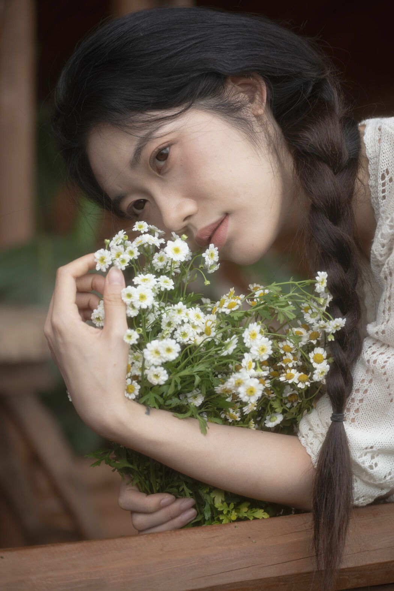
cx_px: 197
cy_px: 296
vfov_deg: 21.0
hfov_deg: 14.1
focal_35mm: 97
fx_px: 1592
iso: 125
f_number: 4
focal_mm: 97
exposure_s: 1/250
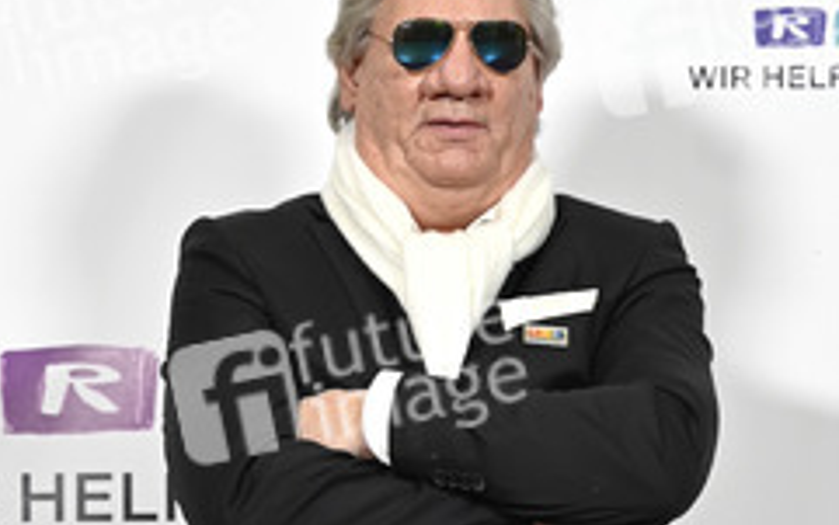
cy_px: 556
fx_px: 2746
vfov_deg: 10.8
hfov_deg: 17.4
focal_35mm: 120
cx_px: 449
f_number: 3.5
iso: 800
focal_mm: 71
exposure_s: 1/320
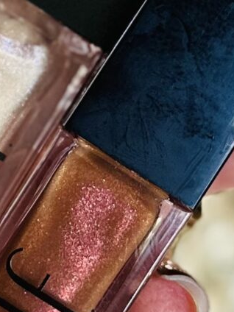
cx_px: 55
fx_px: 523
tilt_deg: -43.3
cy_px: 153
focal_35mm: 58
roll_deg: -5.3
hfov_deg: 24.9
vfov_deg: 33.2
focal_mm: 6.86
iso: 250
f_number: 1.78
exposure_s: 1/60
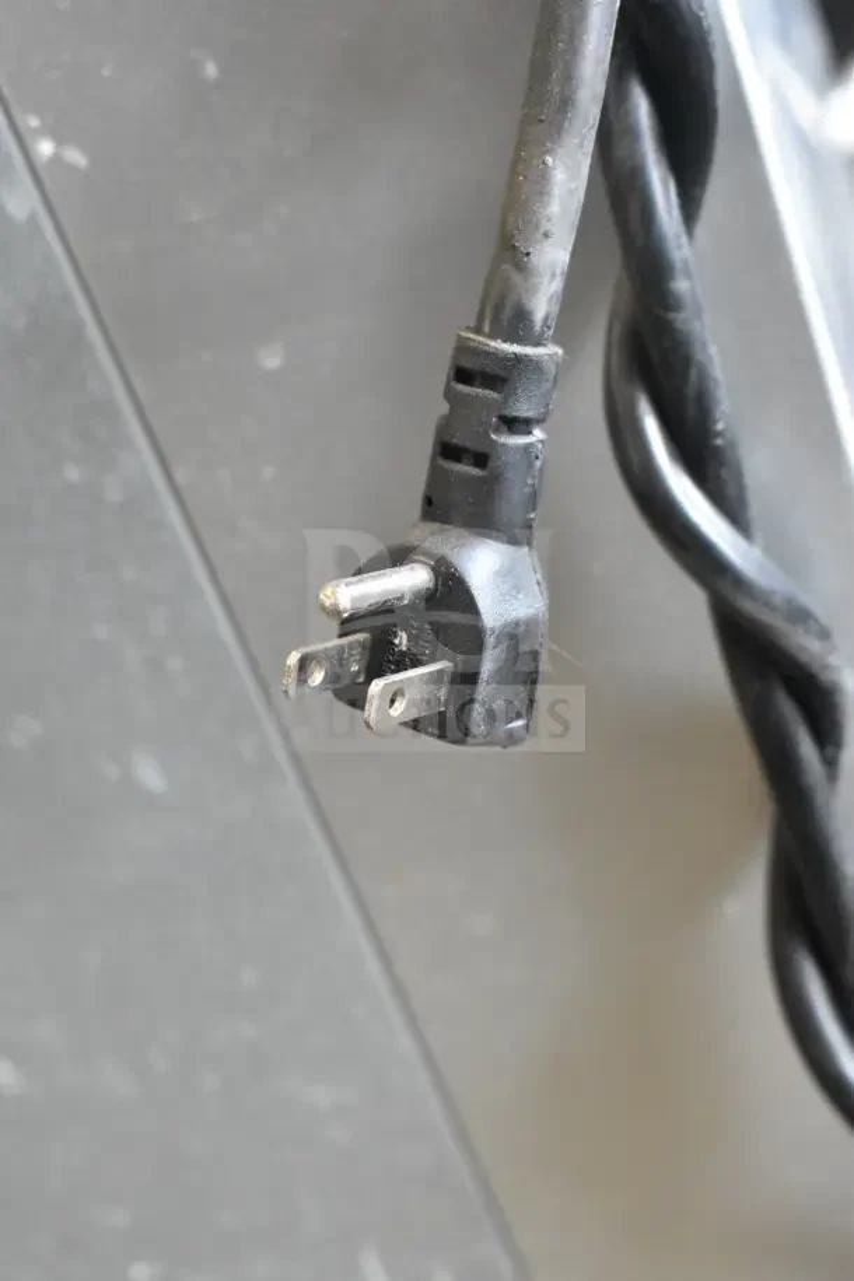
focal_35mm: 60
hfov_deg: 22.6
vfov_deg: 33.4
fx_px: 2135
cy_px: 640
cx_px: 427
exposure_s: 1/125
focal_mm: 40
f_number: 5.6
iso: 6400
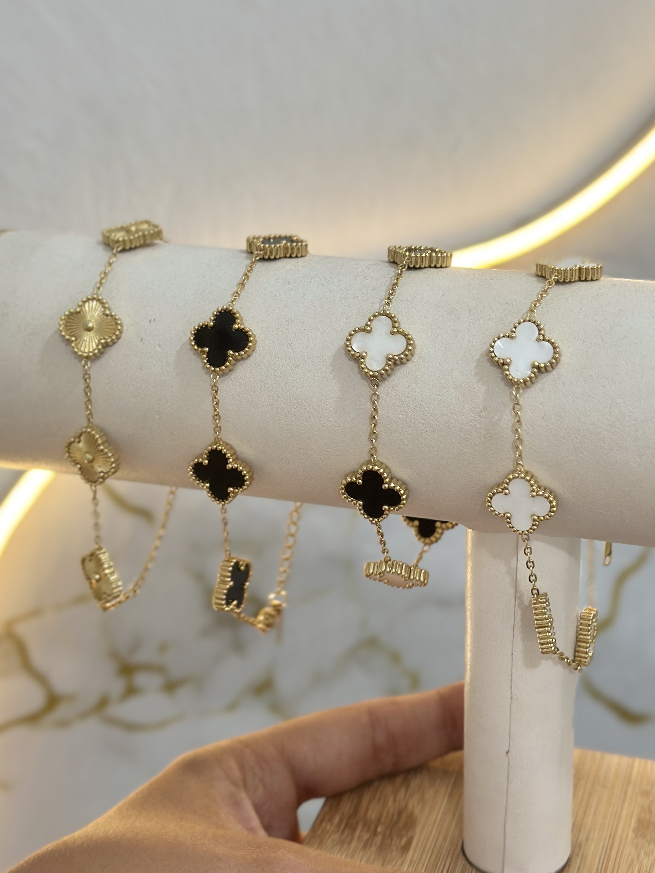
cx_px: 328
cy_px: 436
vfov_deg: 39.7
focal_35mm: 48
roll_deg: +1.4
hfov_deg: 30.3
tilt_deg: -23.2
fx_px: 1211
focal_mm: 6.86
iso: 100
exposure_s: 1/60
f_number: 1.78
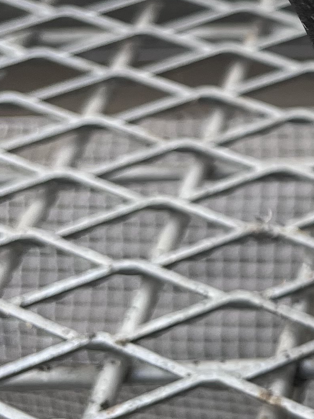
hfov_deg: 13.1
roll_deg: +2.4
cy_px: 60
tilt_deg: -30.8
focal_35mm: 100
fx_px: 1209
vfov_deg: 19.4
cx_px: 595
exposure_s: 1/121
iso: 64
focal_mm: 5.1
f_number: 1.6
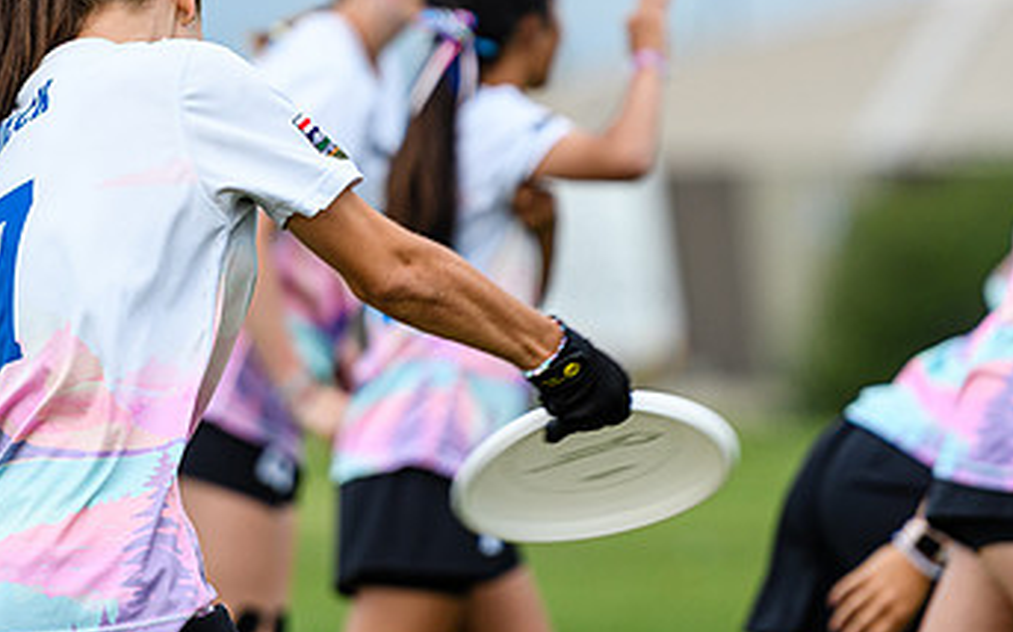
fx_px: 14266
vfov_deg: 2.5
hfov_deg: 4.1
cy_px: 226
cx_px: 535
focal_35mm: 517
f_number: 3.2
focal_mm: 200
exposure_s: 1/1250
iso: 180
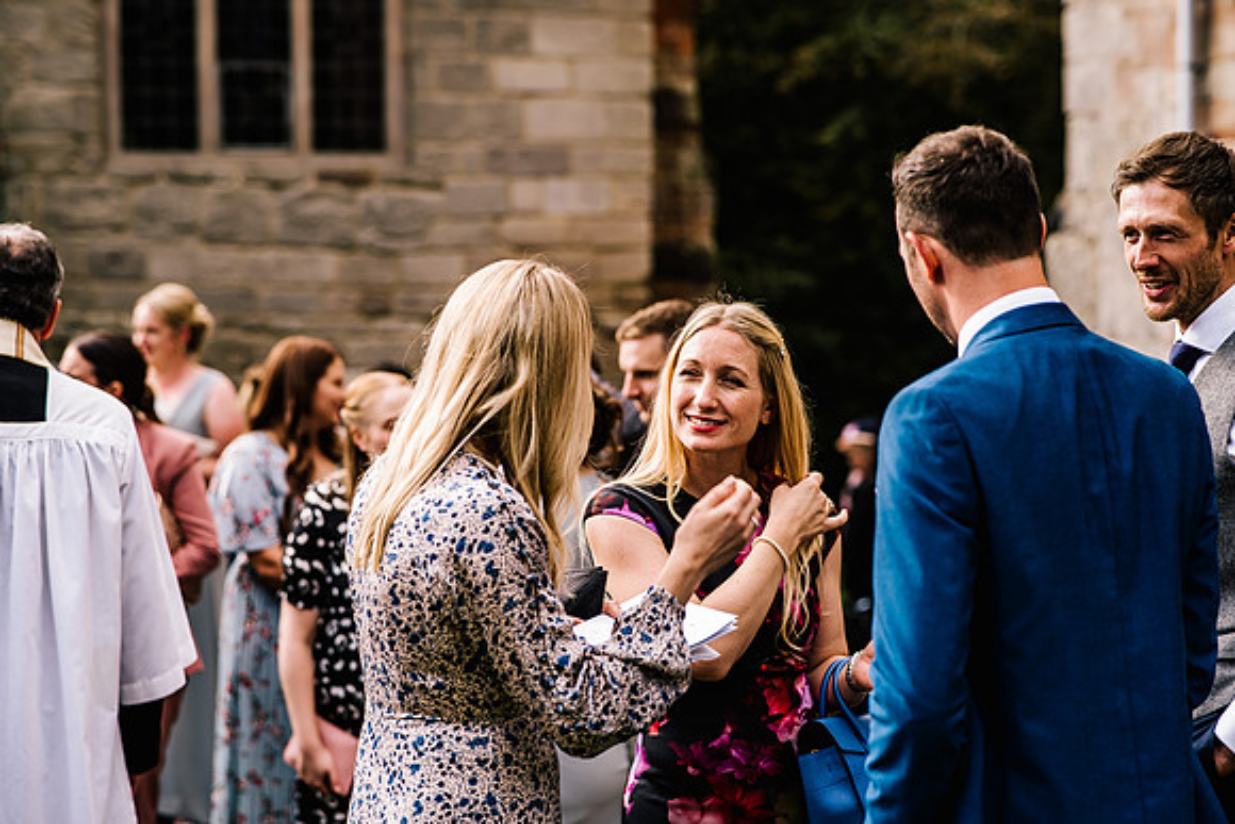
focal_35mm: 85
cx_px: 618
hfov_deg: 23.9
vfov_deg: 16.1
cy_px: 412
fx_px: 2917
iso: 50
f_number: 3.2
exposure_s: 1/250
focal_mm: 85
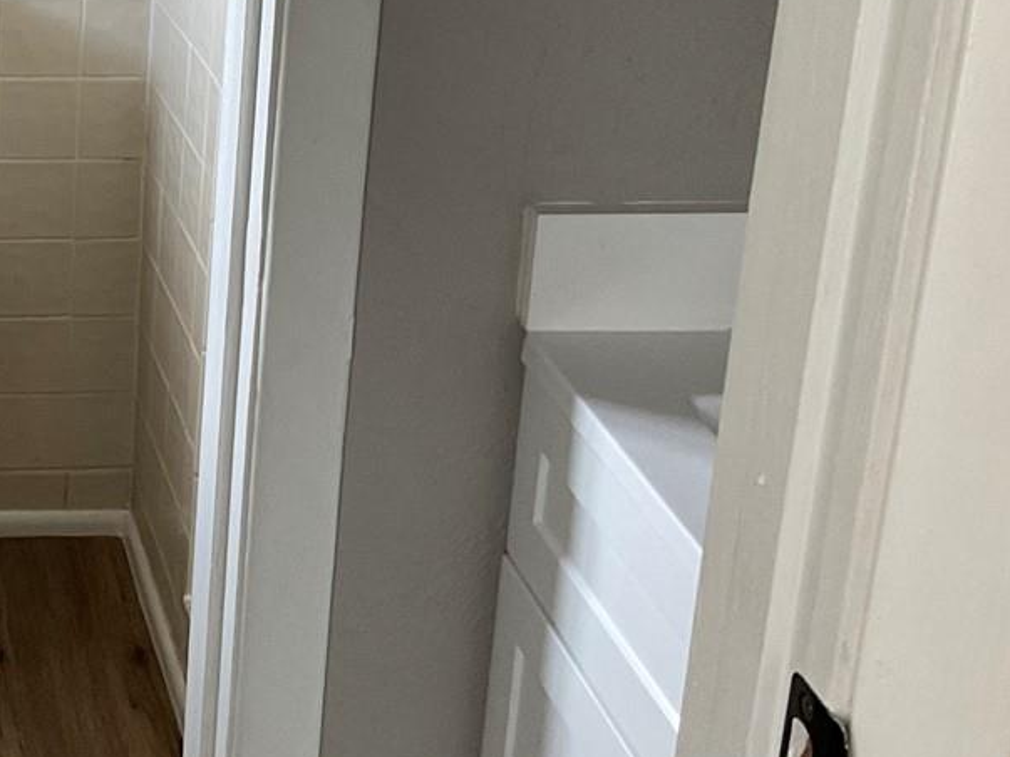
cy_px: 97
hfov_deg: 23.9
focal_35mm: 77
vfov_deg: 18.8
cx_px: -59
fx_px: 2246
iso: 100
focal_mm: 3
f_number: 1.8
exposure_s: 1/60
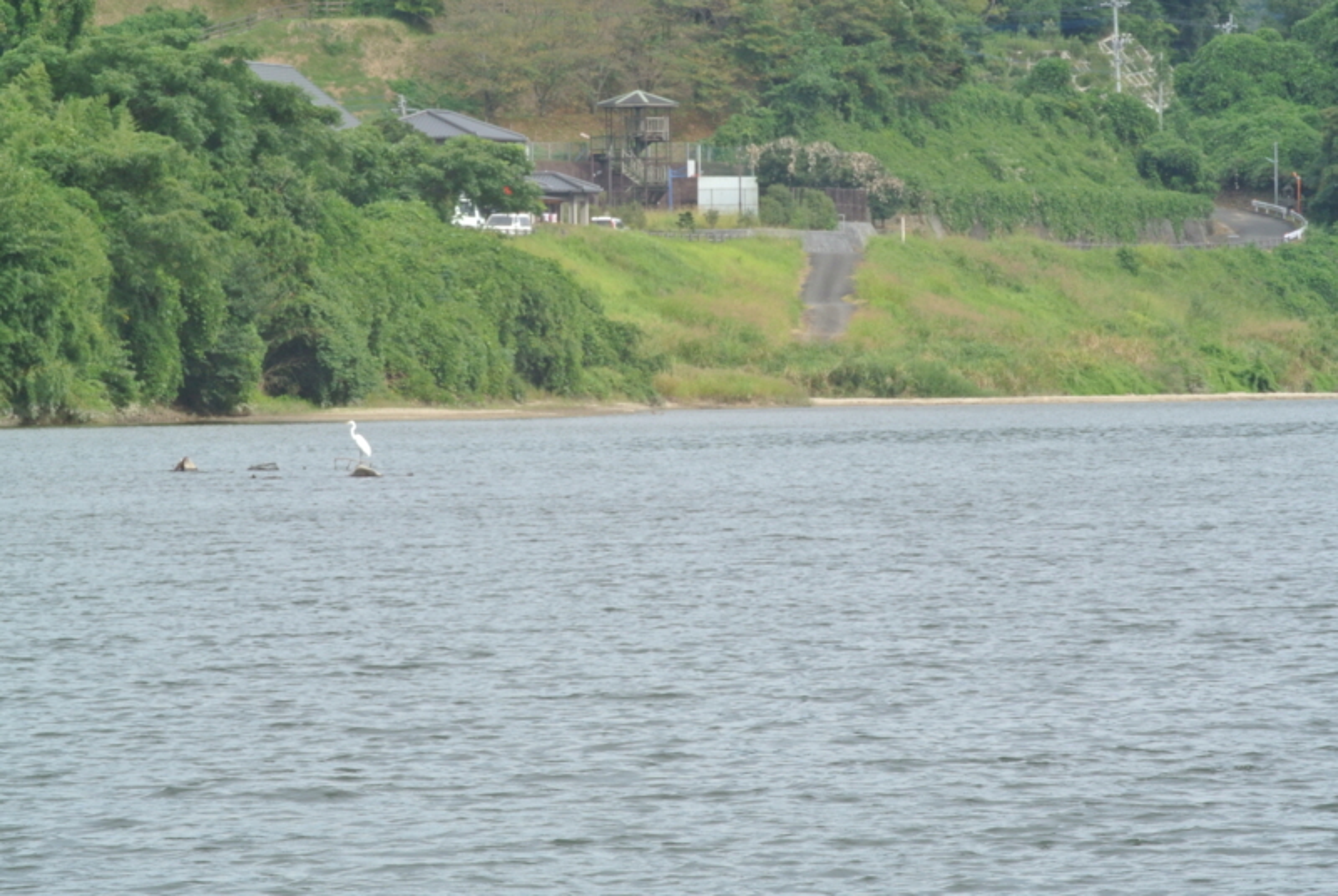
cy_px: 448
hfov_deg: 6.9
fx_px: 11055
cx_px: 669
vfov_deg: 4.6
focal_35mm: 297
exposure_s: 1/125
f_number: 16
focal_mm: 110
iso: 450
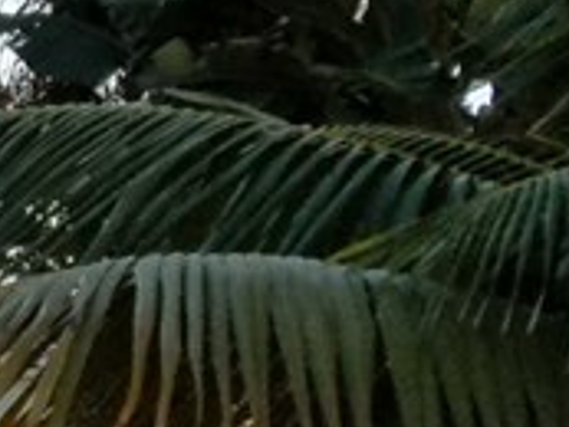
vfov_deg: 9.6
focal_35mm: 154
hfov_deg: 10.5
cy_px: 453
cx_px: -921
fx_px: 2533
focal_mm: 4.2
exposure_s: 1/1368
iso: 40
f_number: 1.7
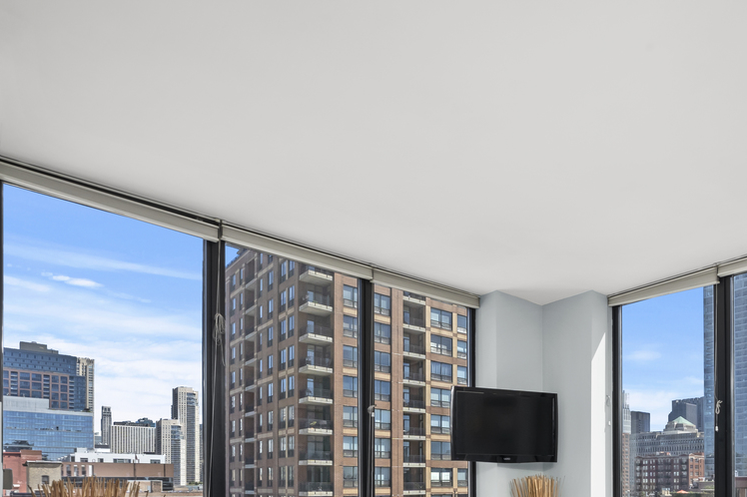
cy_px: 499
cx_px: 539
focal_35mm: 26
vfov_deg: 42.6
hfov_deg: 66.1
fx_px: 539
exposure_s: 1/40
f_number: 14
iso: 640
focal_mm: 12
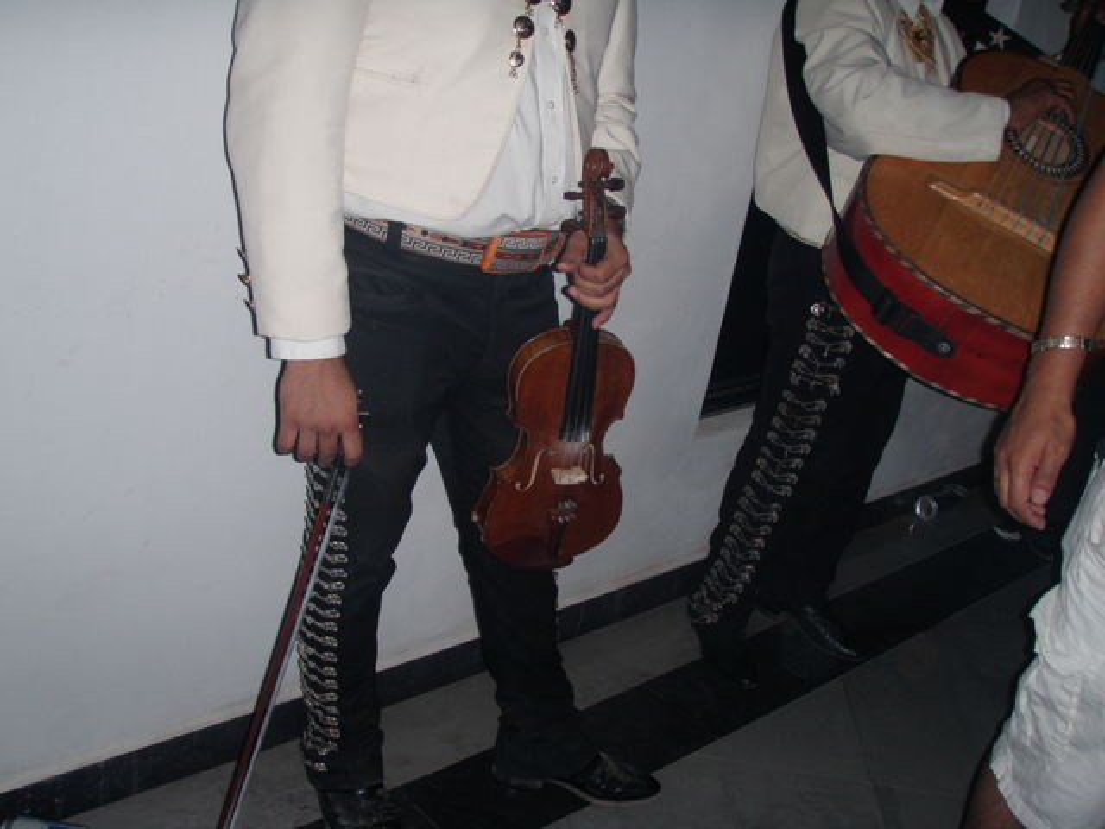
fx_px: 1213
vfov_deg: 37.7
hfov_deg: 49.0
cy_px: 414
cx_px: 552
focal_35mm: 38
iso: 100
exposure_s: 1/30
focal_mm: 6.7
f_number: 3.5
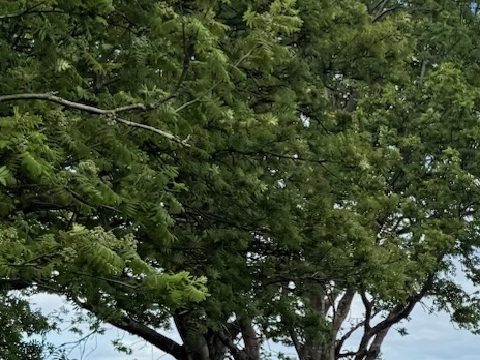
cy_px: 250
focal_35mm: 106
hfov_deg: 17.8
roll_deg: +0.5
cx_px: 544
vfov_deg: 13.9
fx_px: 1470
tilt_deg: +5.6
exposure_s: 1/4673
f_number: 1.78
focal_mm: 6.76
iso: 80
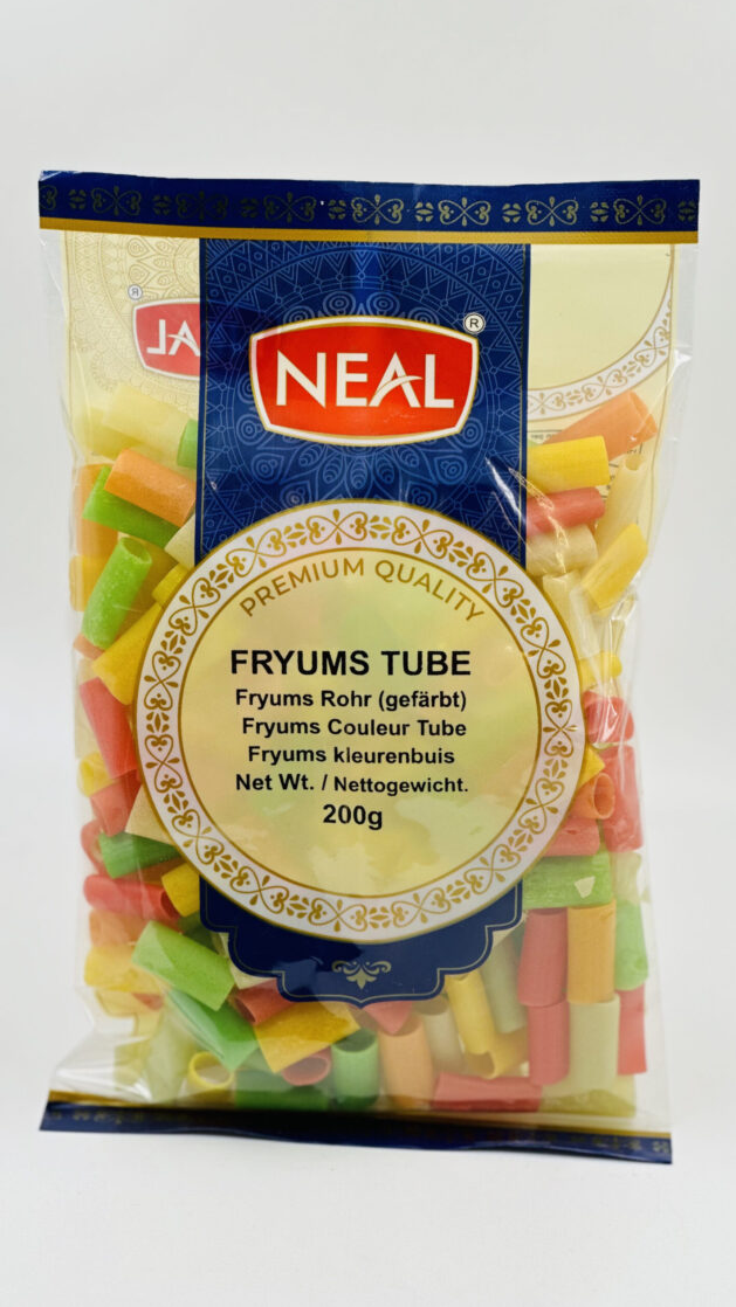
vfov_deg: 25.0
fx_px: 2949
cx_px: 357
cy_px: 646
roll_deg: -2.5
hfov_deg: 14.2
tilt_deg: -22.2
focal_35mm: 85
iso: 32
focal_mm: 9
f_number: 2.8
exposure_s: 1/100
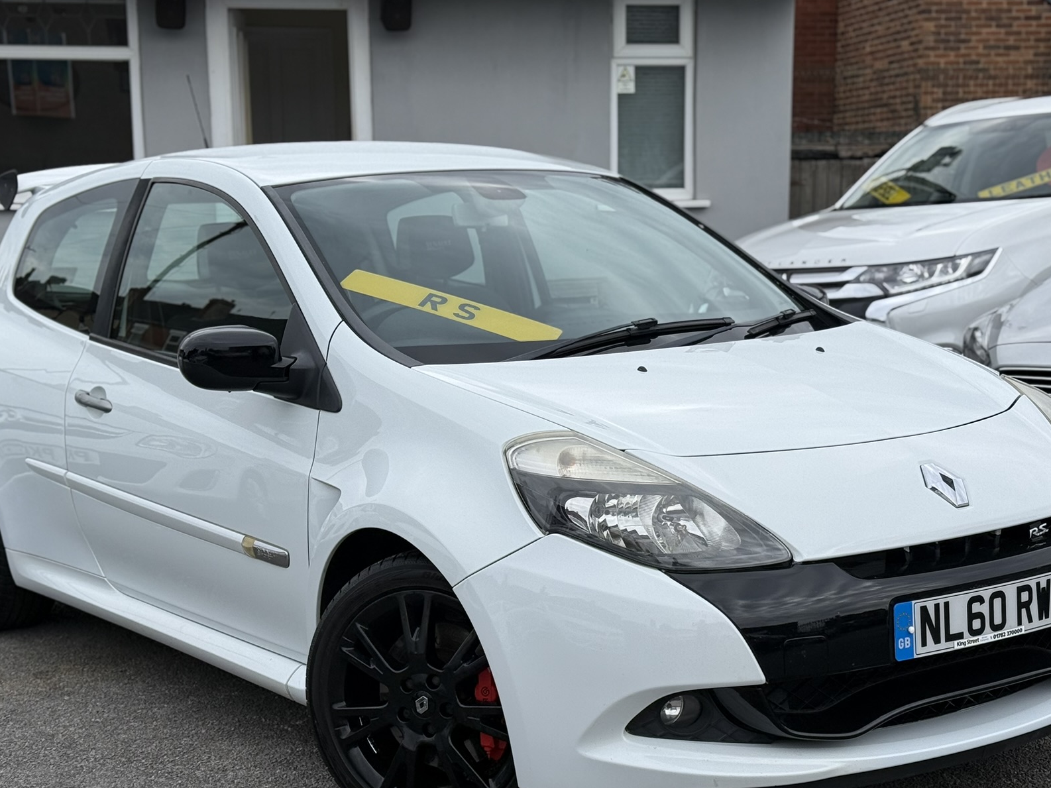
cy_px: 506
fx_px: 1882
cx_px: 543
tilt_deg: -9.2
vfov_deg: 23.6
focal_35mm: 62
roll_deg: +0.6
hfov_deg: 31.2
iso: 64
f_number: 1.78
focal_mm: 6.76
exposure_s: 1/2342
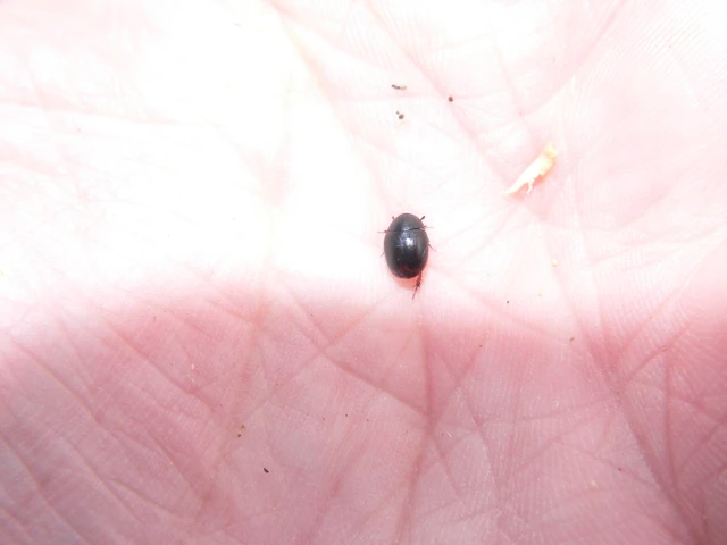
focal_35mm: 88
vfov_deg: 16.8
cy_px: 272
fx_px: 1848
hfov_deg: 22.3
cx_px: 364
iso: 100
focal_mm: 14.7
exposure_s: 1/100
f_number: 4
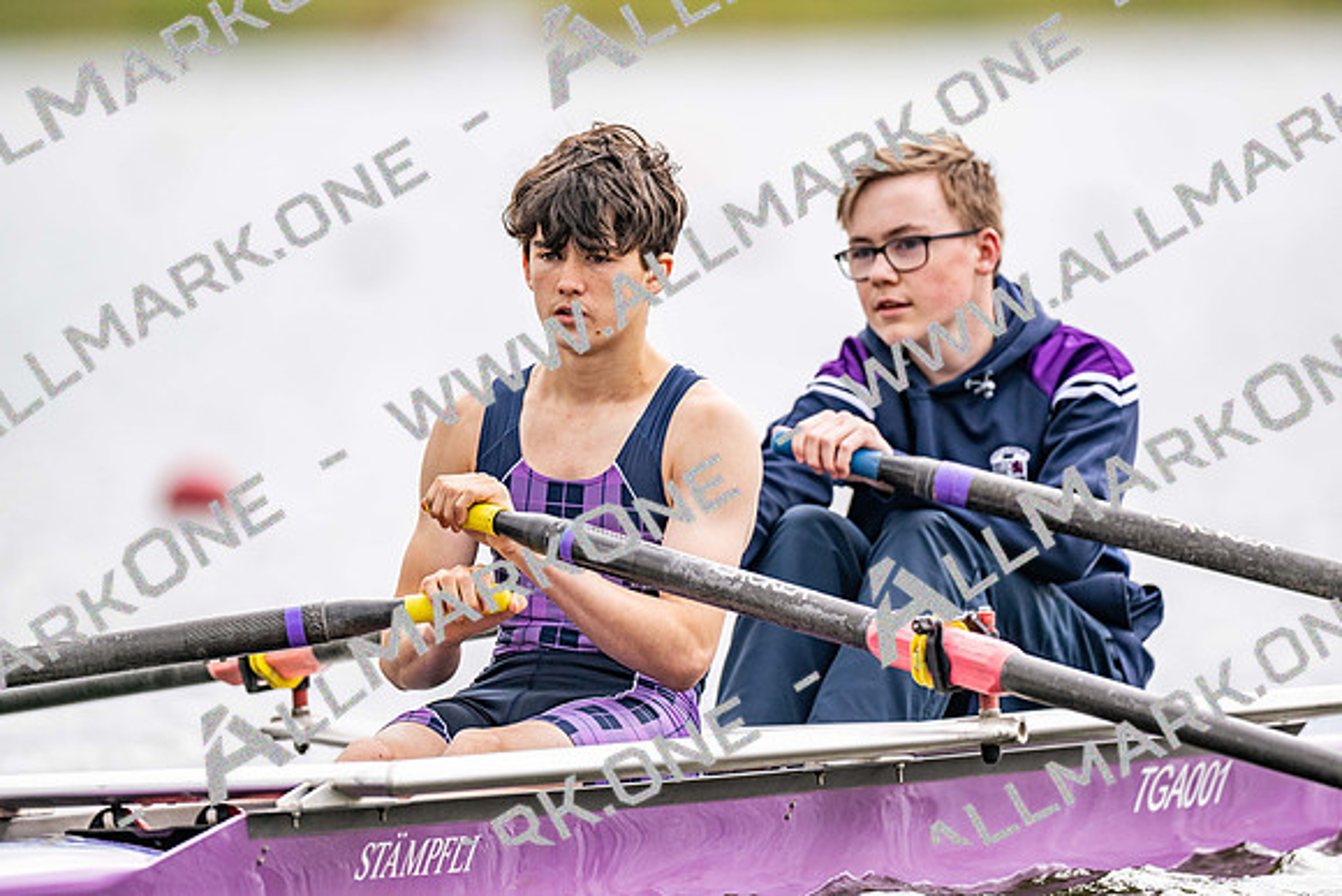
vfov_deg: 2.3
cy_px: 448
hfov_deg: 3.4
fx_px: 22371
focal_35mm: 600
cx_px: 671
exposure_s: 1/2500
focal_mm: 600
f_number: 4
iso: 400
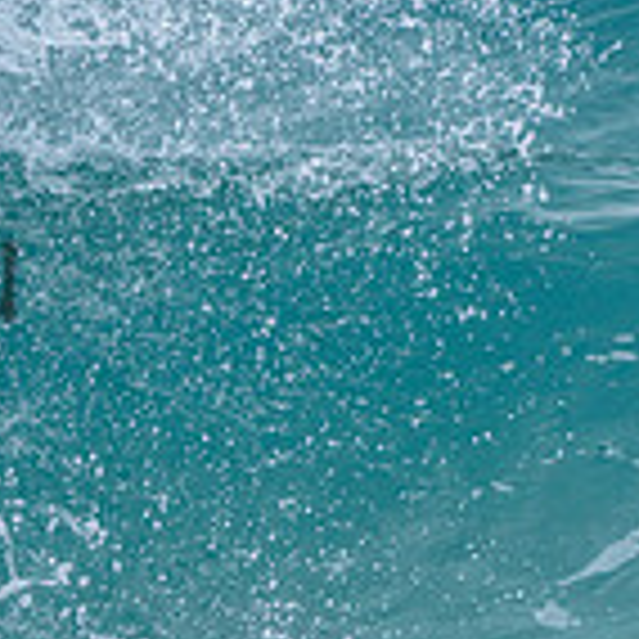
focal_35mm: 2125
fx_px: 44380
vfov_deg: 0.8
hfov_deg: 0.8
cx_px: -165
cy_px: 415
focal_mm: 500
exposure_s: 1/2000
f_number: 5.6
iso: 200
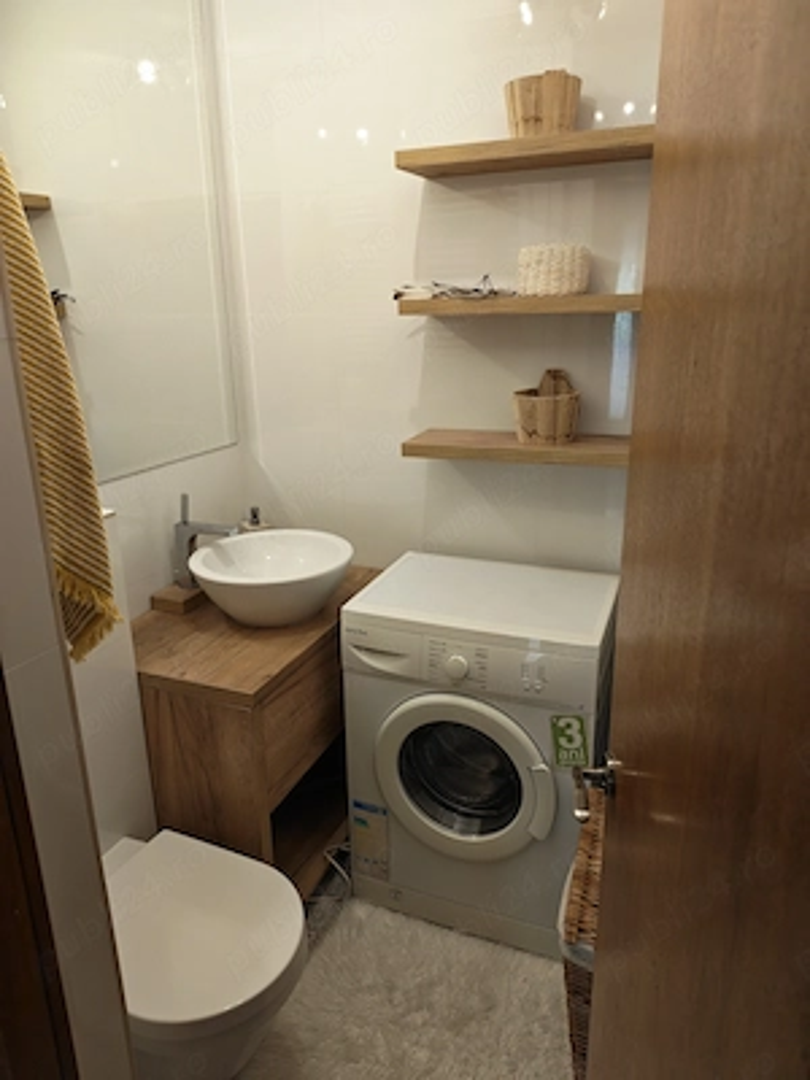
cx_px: 405
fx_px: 749
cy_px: 540
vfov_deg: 71.6
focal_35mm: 24
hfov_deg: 56.8
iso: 1250
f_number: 1.9
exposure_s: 1/50
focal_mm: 6.12
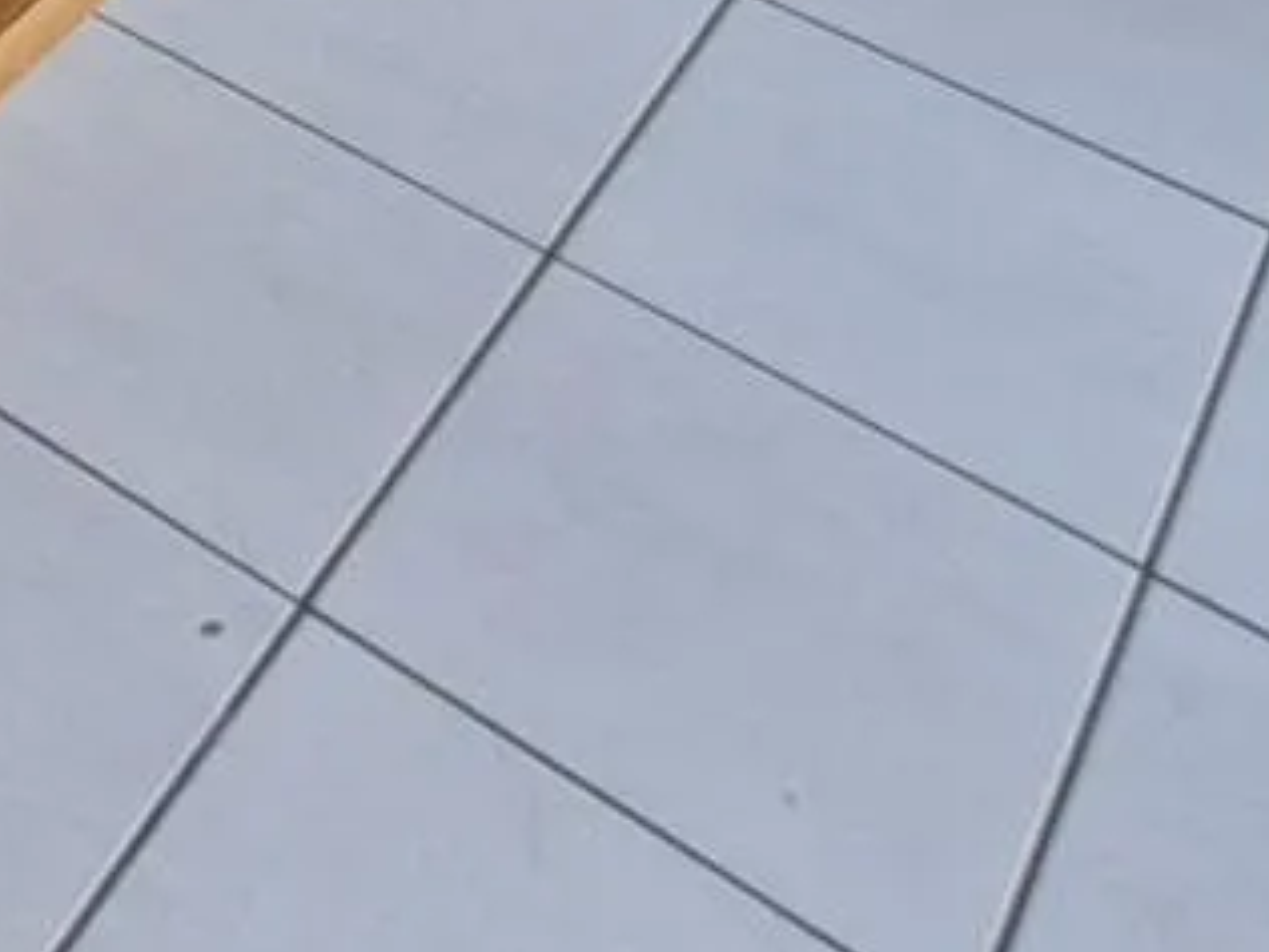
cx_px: -474
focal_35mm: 79
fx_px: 2896
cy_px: -1410
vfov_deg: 13.2
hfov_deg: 21.7
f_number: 2.2
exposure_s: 1/40
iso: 40
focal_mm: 1.74
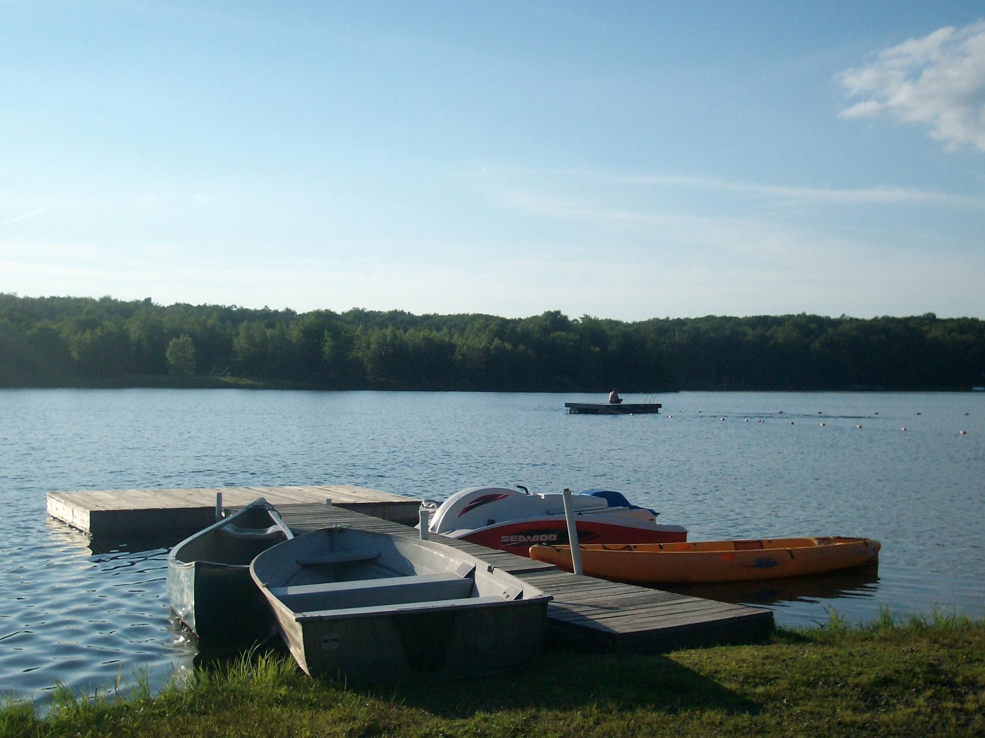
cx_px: 494
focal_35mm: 49
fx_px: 1394
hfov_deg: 38.9
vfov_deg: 29.7
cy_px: 363
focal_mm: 7.46
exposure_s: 1/263
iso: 80
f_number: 7.9
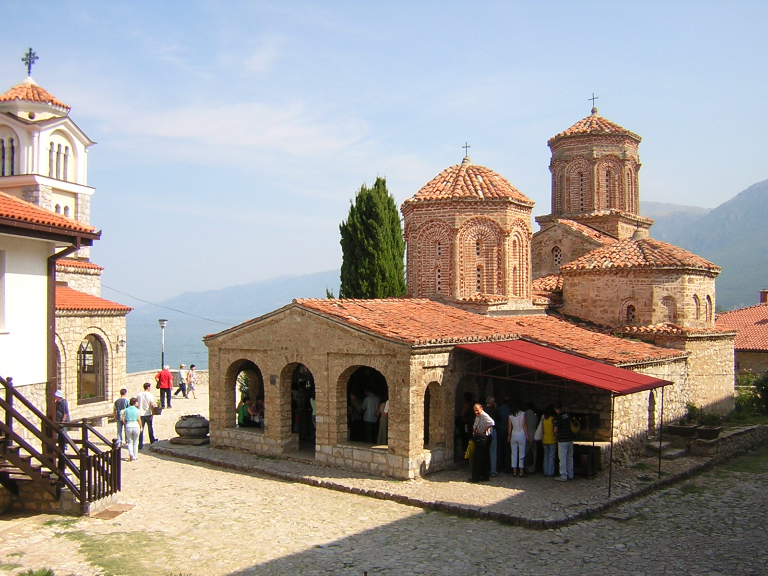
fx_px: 799
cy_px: 288
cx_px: 384
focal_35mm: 36
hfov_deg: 51.4
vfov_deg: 39.7
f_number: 5.2
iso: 100
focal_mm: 4.7
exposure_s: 1/222
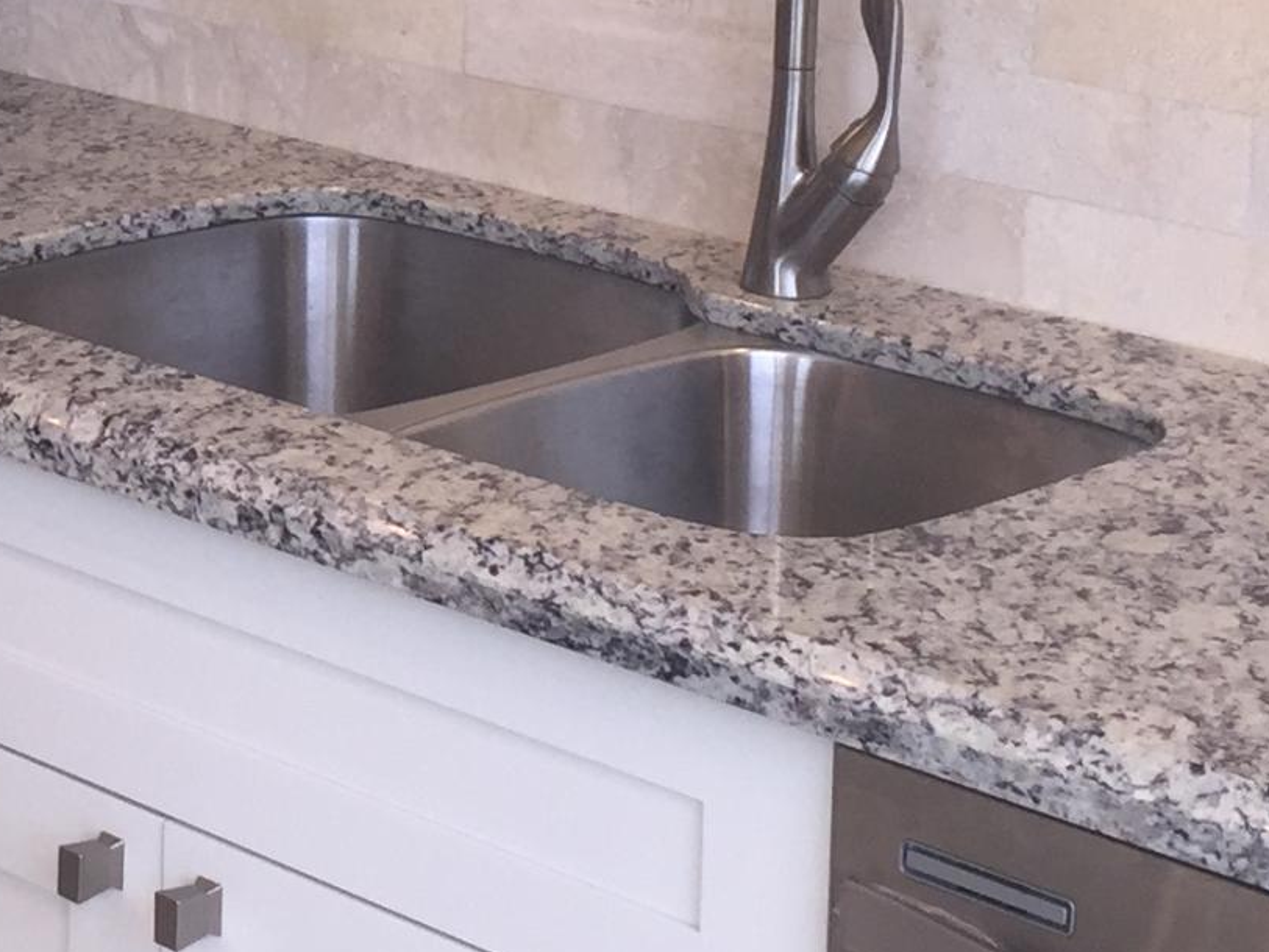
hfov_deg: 17.4
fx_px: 3923
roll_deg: -1.6
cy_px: -105
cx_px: -303
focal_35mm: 107
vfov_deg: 13.5
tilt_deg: -6.5
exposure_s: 1/120
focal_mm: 4.15
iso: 32
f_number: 2.2
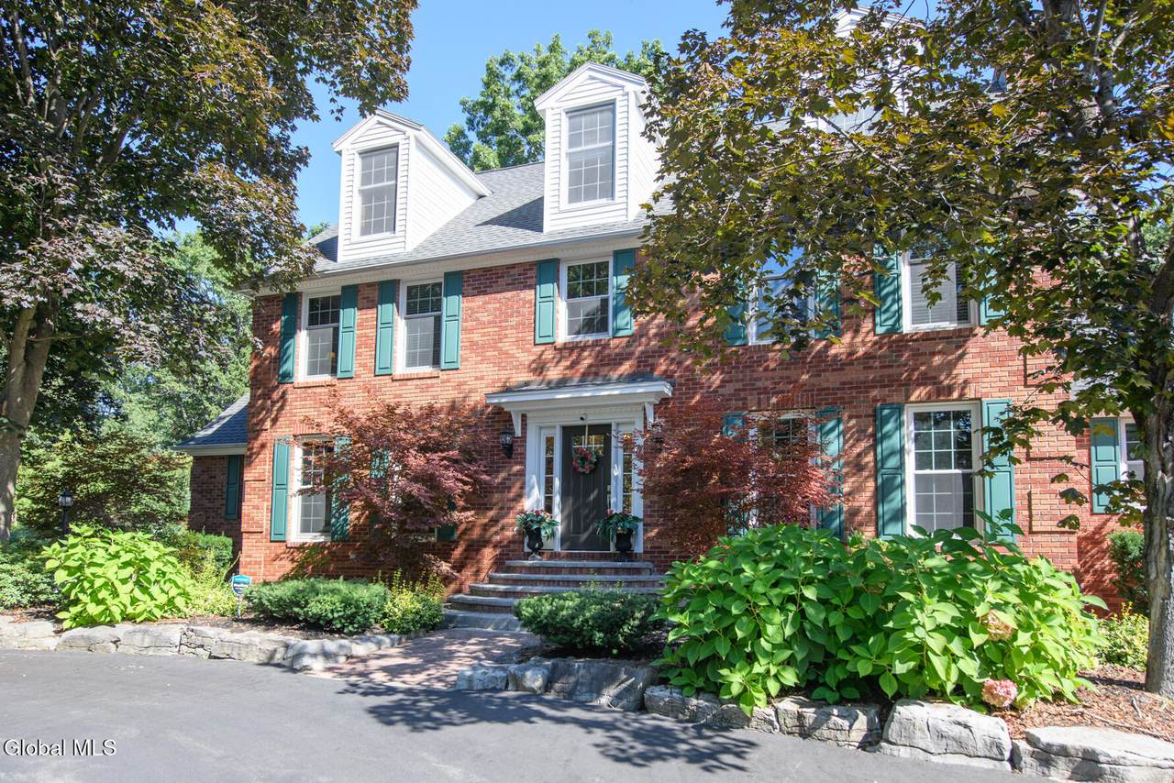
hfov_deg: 70.8
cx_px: 584
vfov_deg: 50.2
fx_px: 826
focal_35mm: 25
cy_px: 490
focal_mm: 19
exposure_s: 1/250
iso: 110
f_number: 4
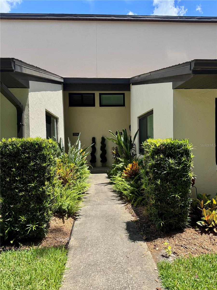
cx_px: 108
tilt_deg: -1.3
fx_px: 201
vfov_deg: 71.6
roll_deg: +1.0
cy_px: 145
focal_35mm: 24
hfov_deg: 56.8
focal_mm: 6.76
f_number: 1.78
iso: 80
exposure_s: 1/2506
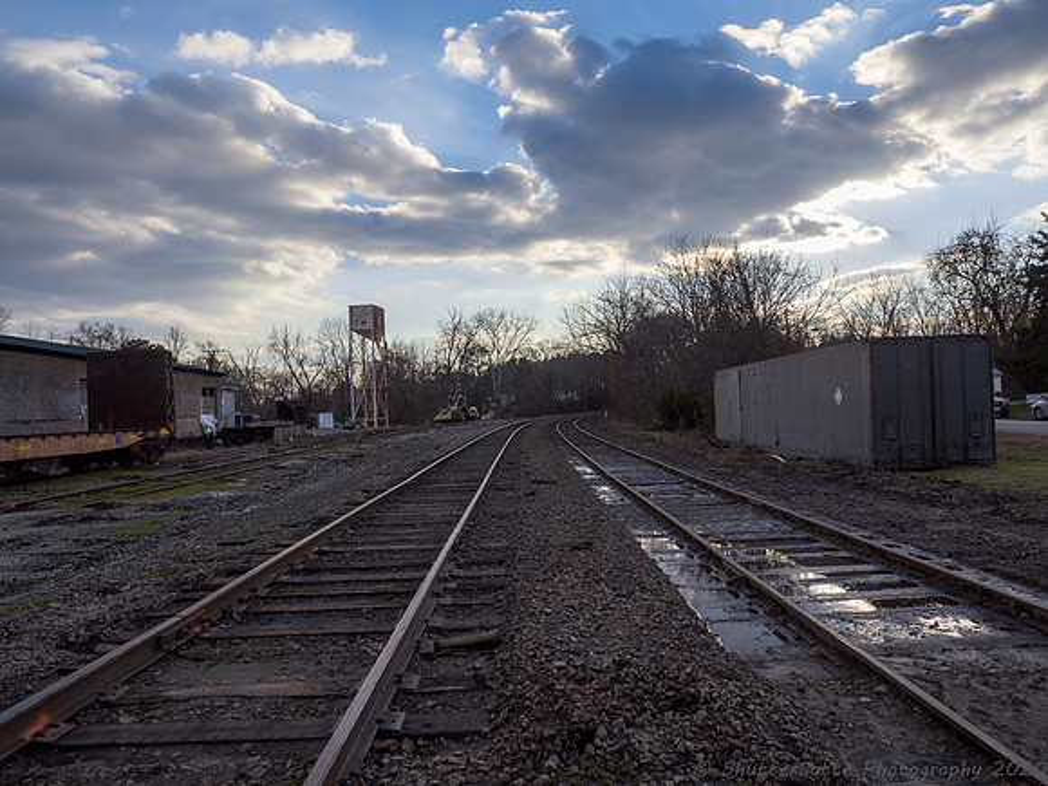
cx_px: 524
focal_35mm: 24
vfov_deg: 56.8
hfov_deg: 71.6
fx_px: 727
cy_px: 393
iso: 200
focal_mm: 12
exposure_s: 1/400
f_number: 8
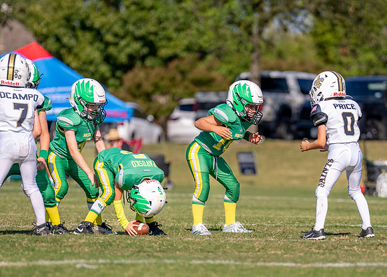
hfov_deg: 5.8
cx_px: 242
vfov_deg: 4.1
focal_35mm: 349
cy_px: 161
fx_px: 3837
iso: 250
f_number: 2.8
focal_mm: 200
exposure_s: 1/6400
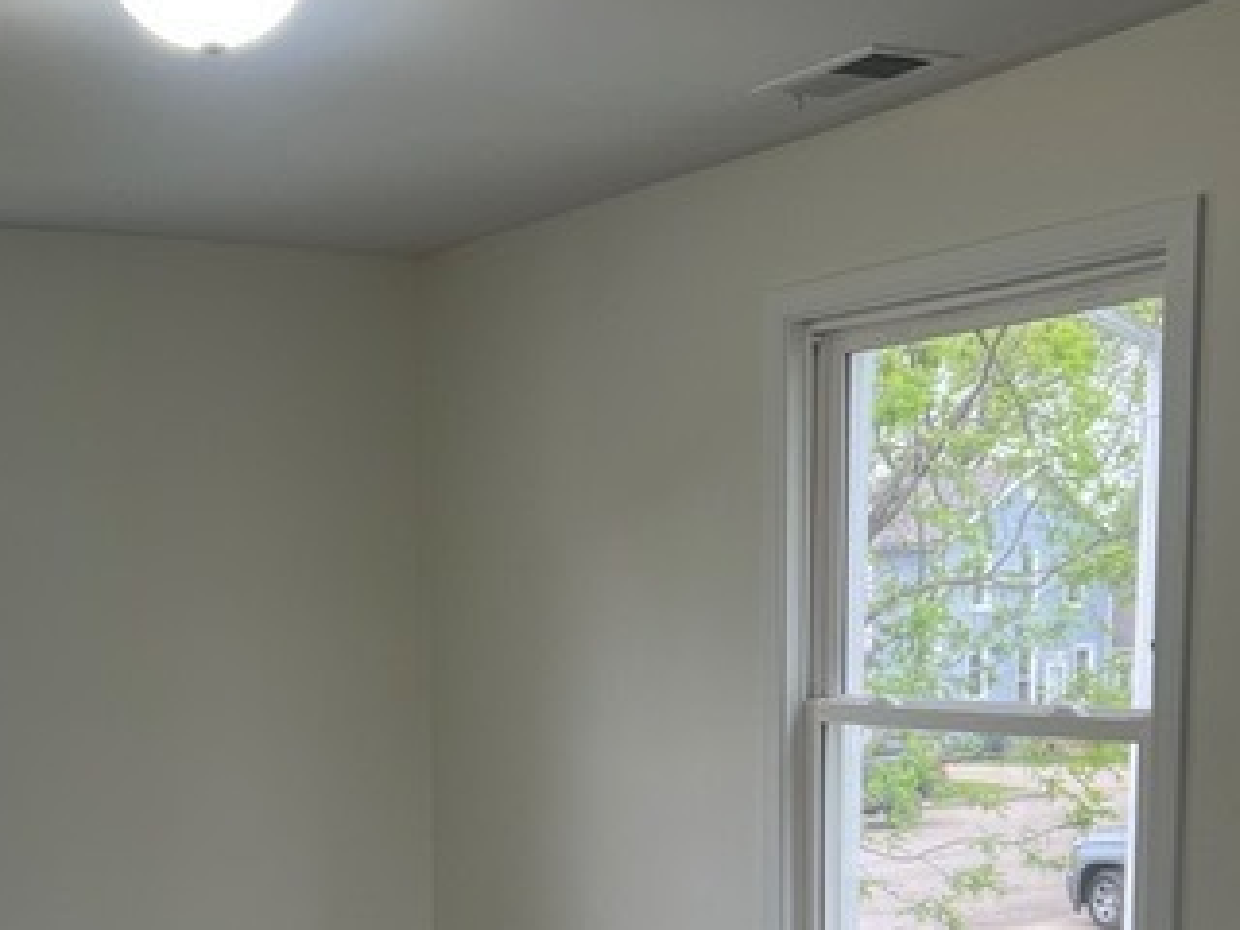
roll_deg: +1.4
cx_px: 411
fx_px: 1863
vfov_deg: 27.1
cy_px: 825
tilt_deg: -6.7
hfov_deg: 36.4
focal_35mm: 52
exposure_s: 1/120
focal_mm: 5.7
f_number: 1.5
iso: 50
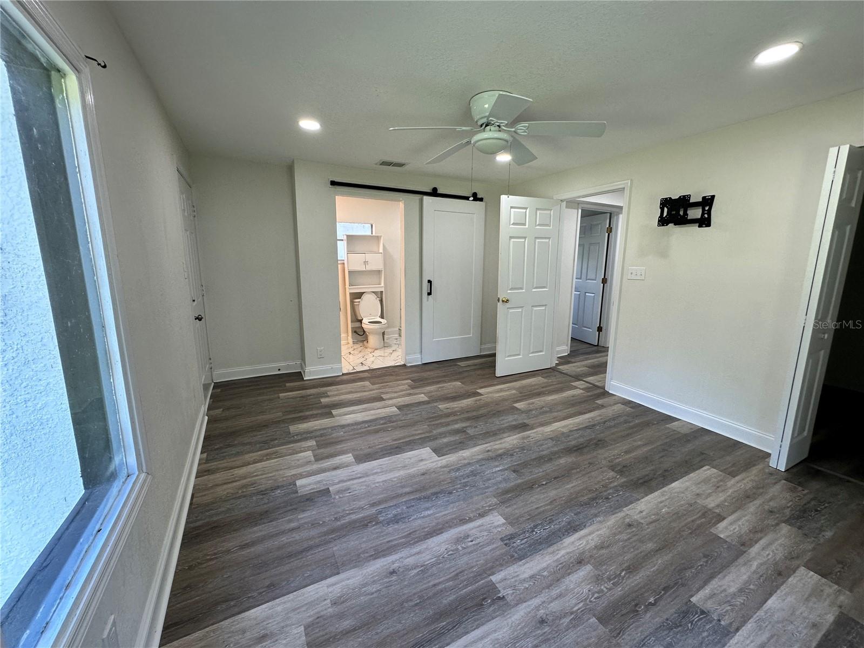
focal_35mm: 14
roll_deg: -0.5
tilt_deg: -9.1
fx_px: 349
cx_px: 432
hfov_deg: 102.1
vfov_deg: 85.7
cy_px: 324
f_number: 2.2
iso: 160
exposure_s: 1/120
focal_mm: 2.22
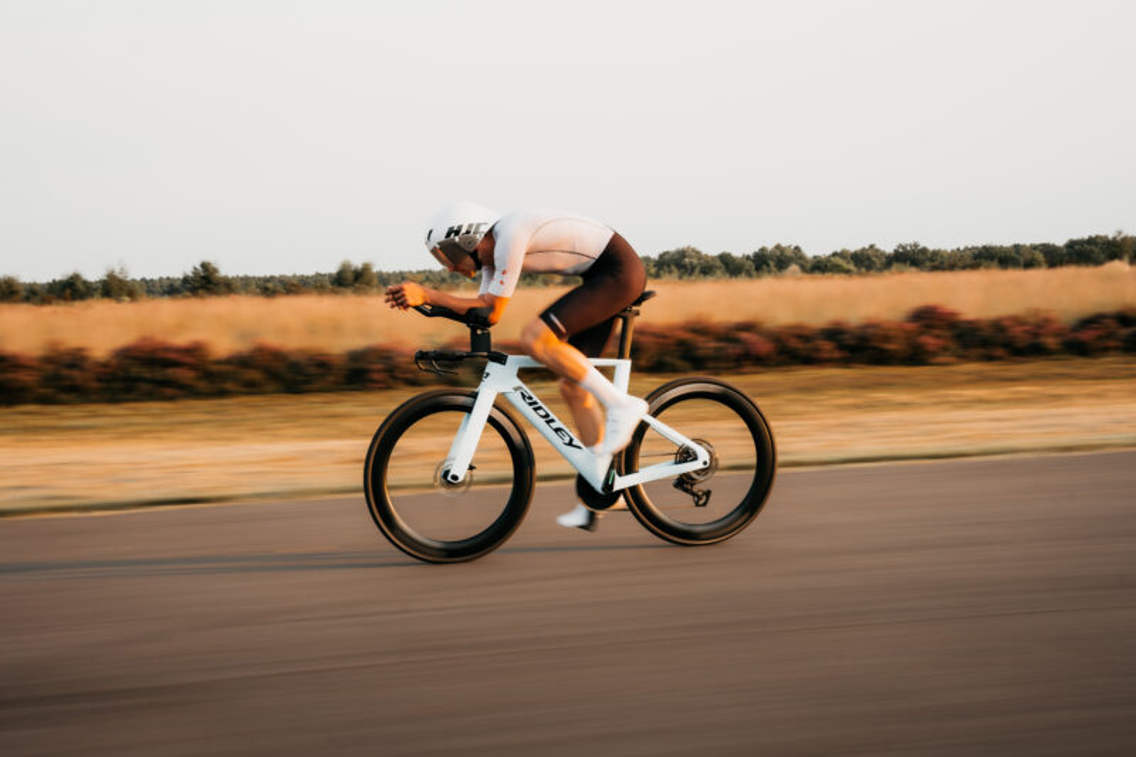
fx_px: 2208
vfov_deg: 19.4
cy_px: 378
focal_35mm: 70
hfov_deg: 28.8
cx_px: 568
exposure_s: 1/40
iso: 200
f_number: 9
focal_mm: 70
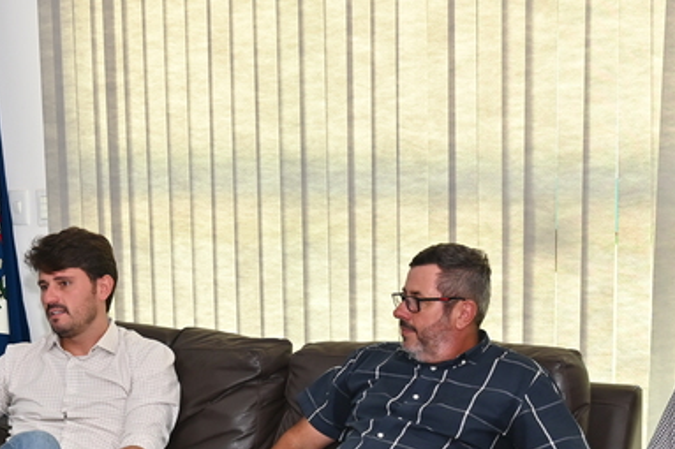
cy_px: 357
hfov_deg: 25.1
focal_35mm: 80
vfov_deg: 16.9
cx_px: 164
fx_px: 1499
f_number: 5.6
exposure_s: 1/200
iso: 800
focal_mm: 34
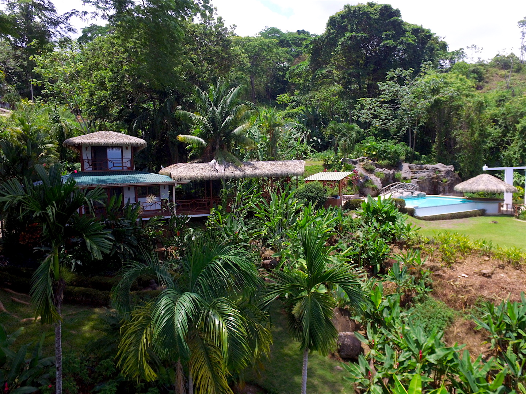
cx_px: 263
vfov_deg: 66.0
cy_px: 197
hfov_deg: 81.7
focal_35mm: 20
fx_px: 304
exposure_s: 1/713
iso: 100
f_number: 2.8
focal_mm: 3.61
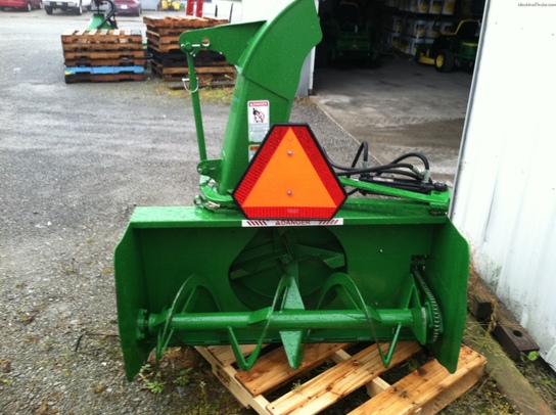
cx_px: 278
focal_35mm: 35
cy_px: 208
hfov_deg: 52.7
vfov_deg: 40.6
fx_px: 561
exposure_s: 1/15
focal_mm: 3.85
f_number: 2.8
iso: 160
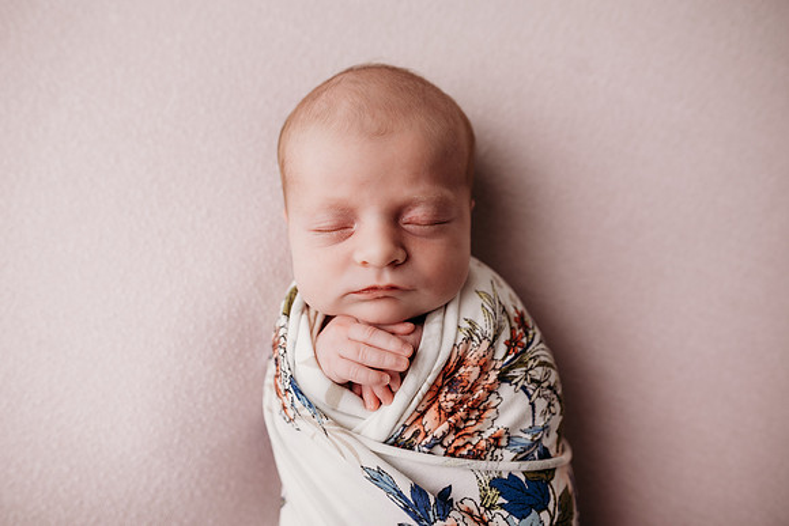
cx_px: 394
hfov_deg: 73.7
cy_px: 263
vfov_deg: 53.2
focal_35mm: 24
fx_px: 526
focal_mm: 24
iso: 100
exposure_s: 1/200
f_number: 2.8
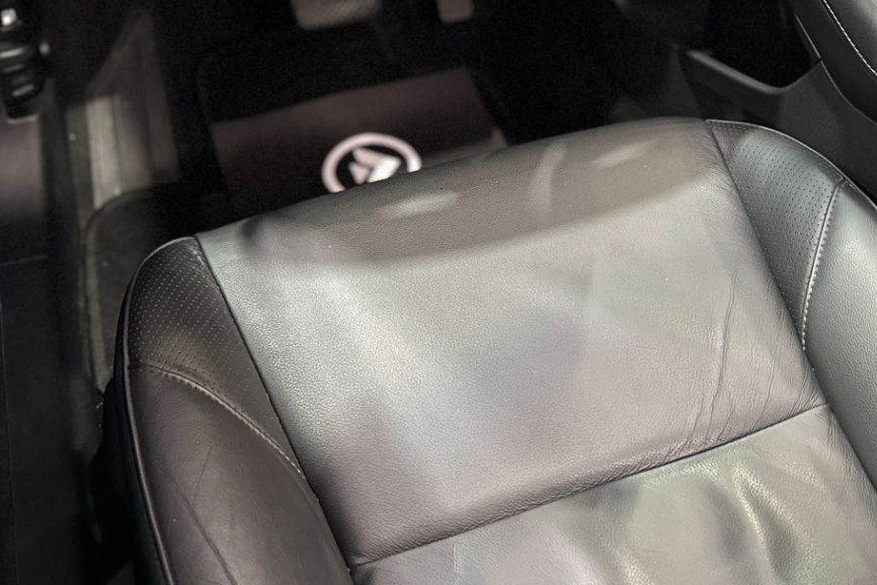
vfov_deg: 23.1
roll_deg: -0.4
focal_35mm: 54
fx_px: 1315
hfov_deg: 36.5
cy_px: -109
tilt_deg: -23.9
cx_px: 574
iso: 800
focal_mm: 6.86
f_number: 1.78
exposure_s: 1/40
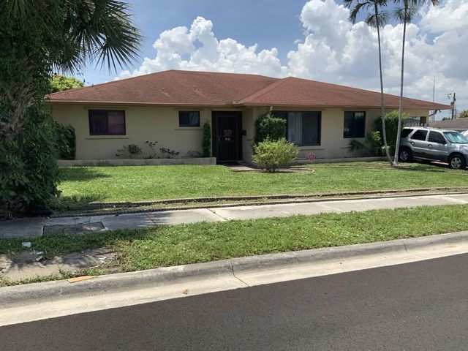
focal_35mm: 29
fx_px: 392
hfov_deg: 61.7
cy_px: 176
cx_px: 234
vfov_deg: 48.2
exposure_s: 1/2227
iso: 16
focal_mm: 3
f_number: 1.8
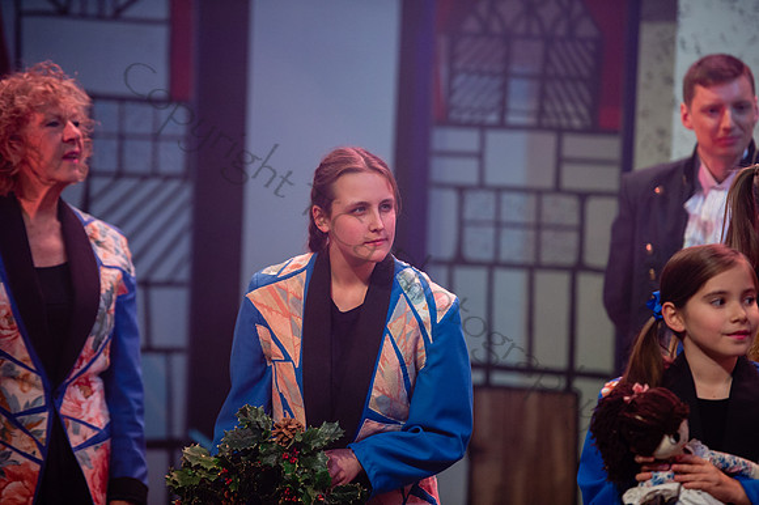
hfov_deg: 12.1
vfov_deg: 8.1
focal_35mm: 170
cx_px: 380
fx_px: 3582
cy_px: 252
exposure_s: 1/500
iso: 1000
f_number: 2.8
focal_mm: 170
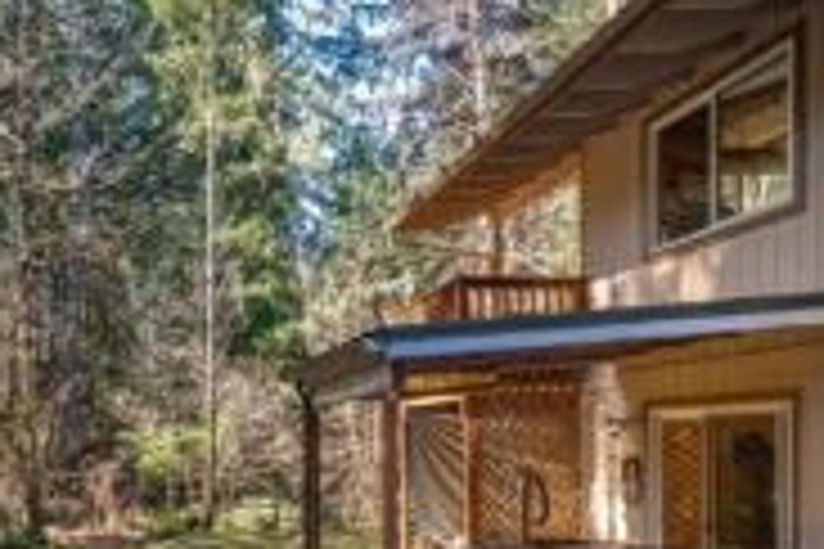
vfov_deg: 36.4
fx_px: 801
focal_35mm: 35
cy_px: 452
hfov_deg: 50.9
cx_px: 158
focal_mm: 16
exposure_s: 1/30
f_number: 7.1
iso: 200
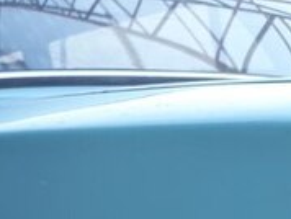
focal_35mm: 100
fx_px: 842
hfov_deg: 16.6
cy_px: 300
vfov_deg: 14.1
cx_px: -221
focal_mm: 3.6
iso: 40
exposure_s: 1/33
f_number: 1.9
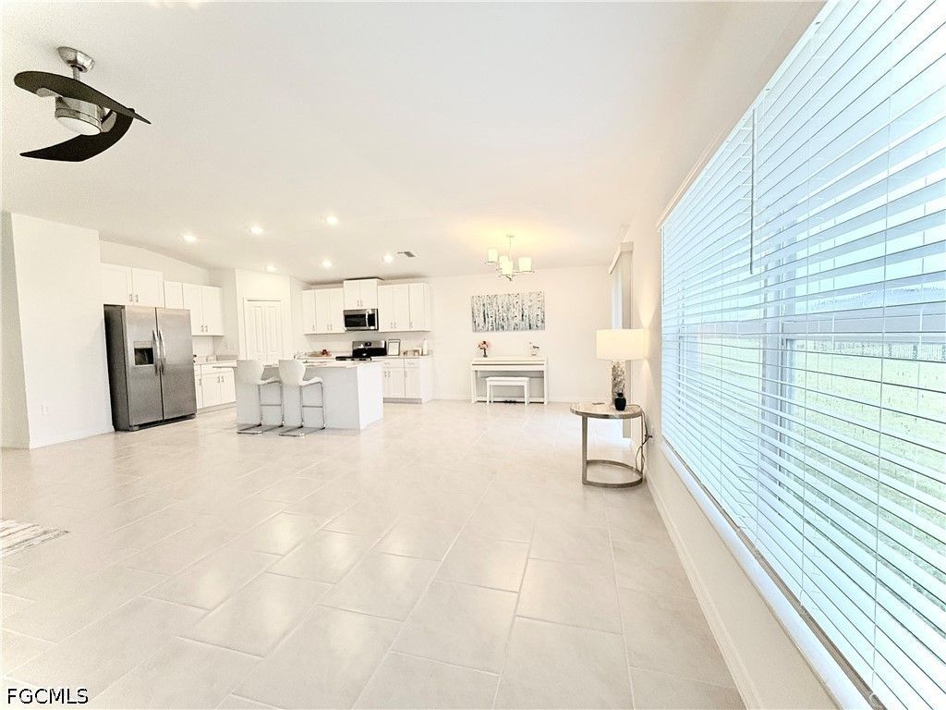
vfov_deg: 85.7
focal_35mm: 14
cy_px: 355
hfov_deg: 102.1
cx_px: 473
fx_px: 383
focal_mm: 2.22
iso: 200
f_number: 2.2
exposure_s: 1/120
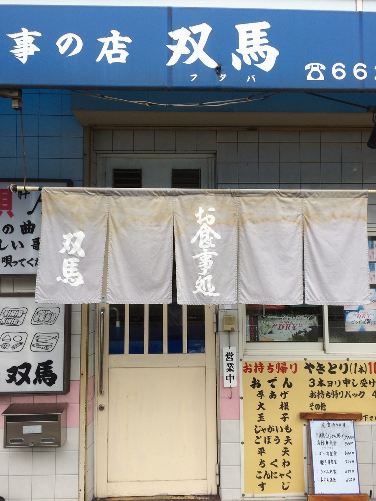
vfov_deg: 61.7
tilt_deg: +4.0
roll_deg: +2.1
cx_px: 188
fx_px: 420
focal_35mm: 29
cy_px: 250
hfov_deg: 48.2
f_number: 2.2
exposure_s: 1/513
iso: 32
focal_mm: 4.15
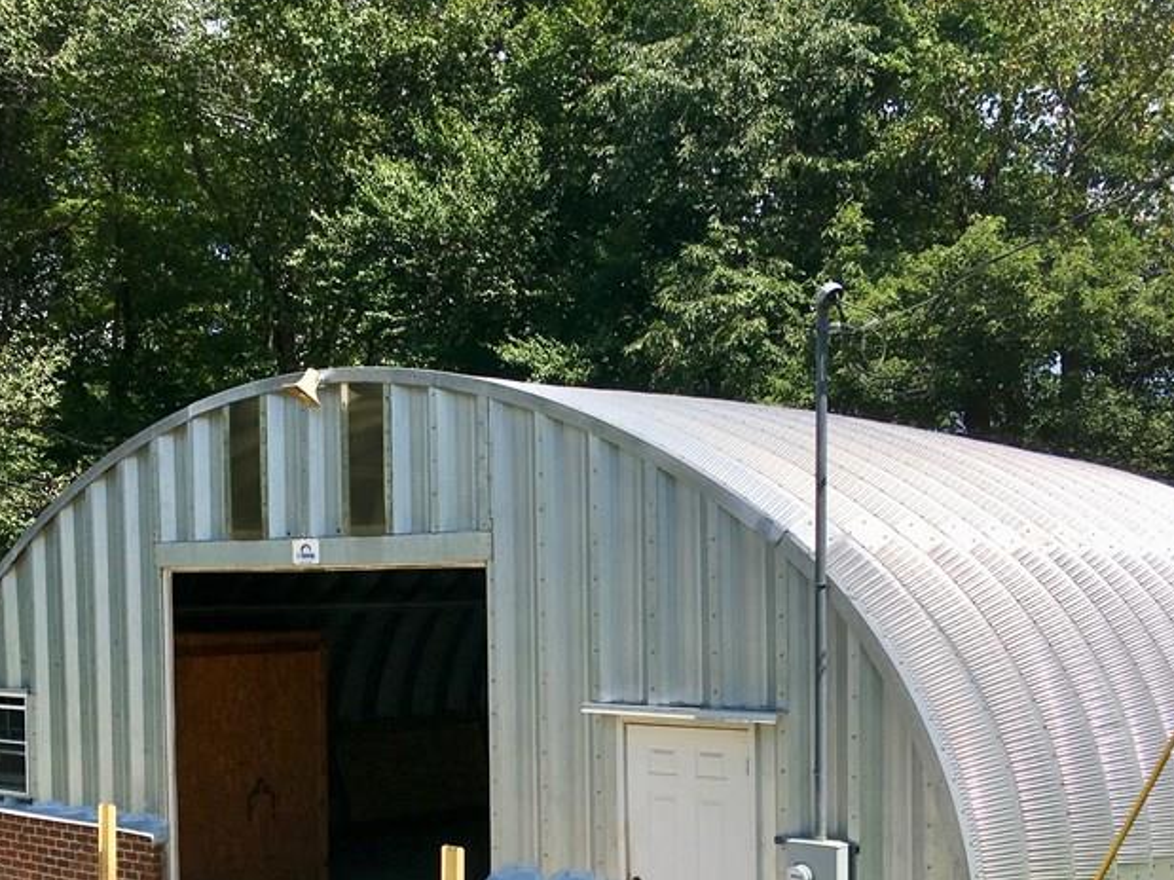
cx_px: 533
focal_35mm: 48
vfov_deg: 29.7
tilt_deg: -3.8
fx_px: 1628
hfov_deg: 39.6
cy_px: 669
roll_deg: +0.0
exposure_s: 1/1637
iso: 25
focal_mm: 4.15
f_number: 2.2
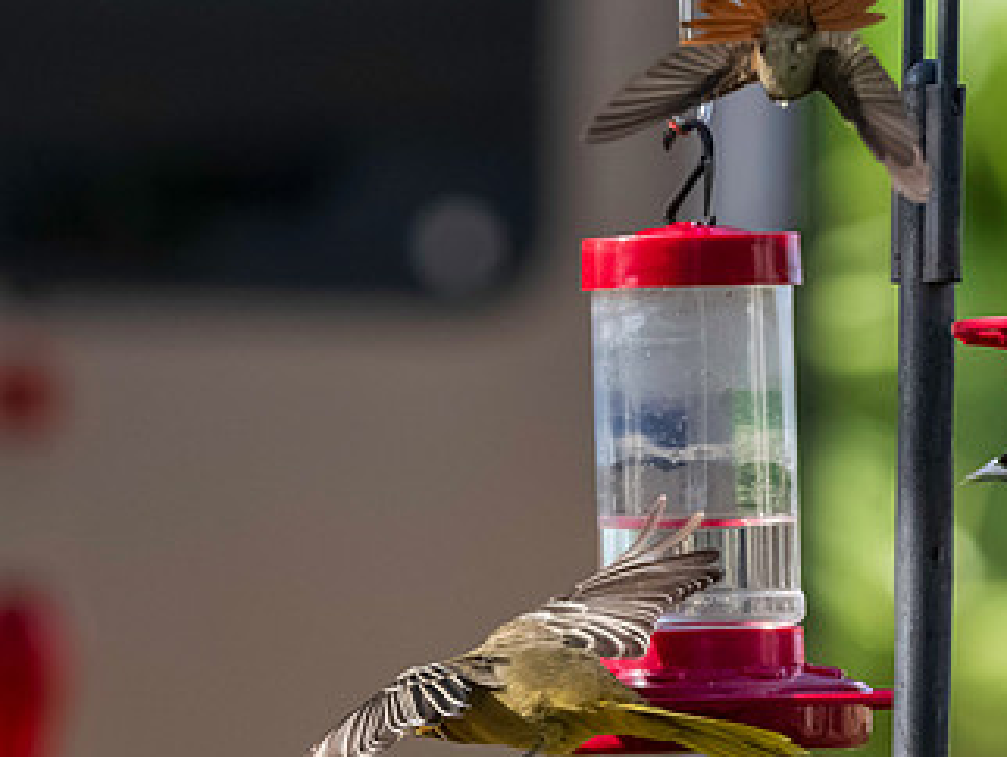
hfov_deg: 1.6
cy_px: -432
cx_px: 792
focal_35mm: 1252
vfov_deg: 1.2
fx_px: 36449
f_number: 6.3
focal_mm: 290
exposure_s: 1/4000
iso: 3200
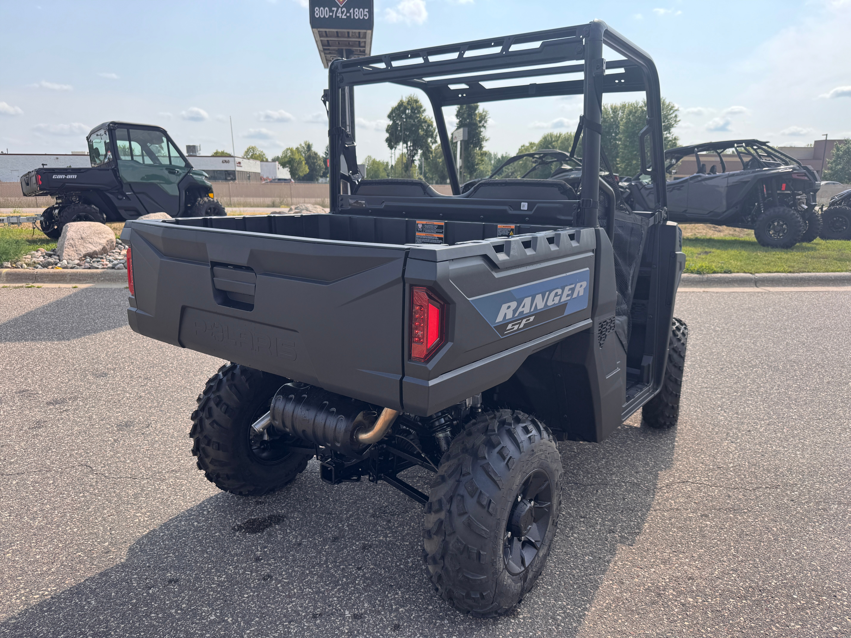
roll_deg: -1.2
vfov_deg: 56.8
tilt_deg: -13.3
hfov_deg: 71.6
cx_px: 426
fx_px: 590
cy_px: 319
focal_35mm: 24
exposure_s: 1/2252
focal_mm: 6.76
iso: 80
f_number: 1.78
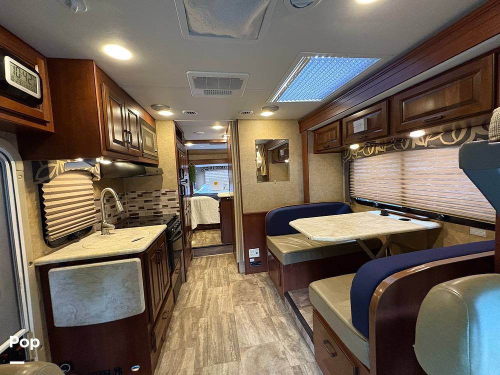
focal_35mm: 14
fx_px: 202
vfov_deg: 85.7
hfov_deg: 102.1
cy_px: 188
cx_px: 250
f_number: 2.2
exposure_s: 1/60
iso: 800
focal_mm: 2.22
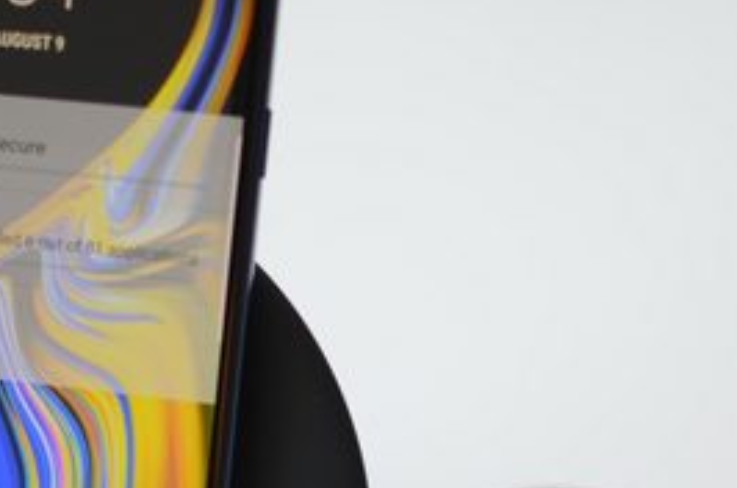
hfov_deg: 14.4
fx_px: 2907
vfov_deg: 9.5
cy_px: 496
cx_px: 357
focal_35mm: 142
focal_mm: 35
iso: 100
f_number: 1.8
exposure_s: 1/125
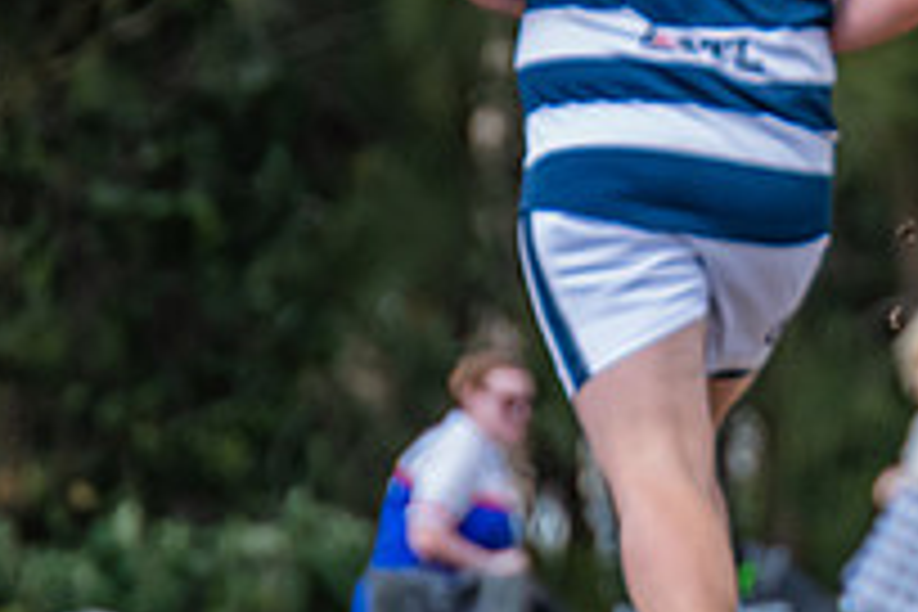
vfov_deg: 0.8
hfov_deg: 1.3
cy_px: 198
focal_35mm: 1640
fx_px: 41817
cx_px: 1537
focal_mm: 420
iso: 800
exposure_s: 1/1600
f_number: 5
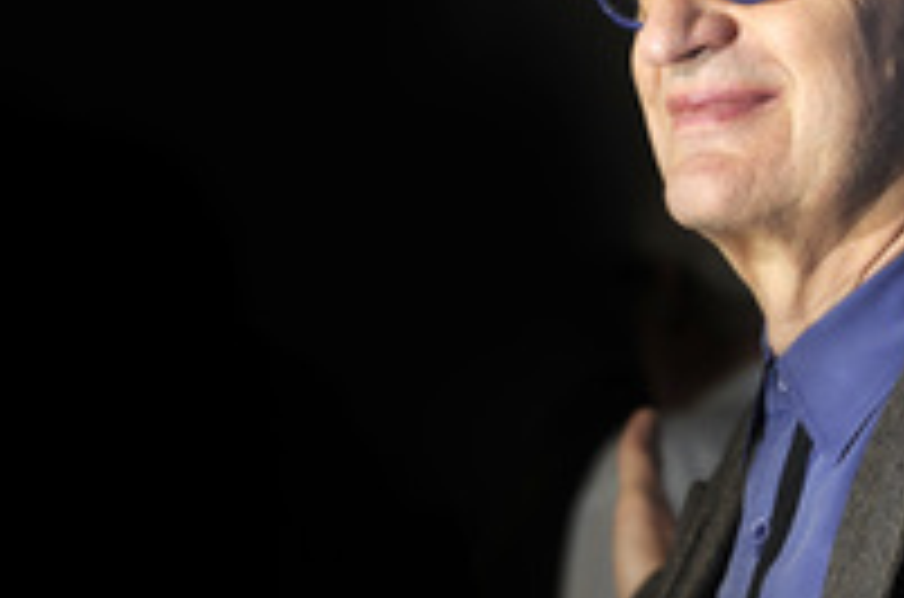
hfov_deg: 5.6
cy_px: 265
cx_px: 528
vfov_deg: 3.7
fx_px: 9294
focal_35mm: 371
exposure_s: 1/200
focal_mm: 165
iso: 200
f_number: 7.1
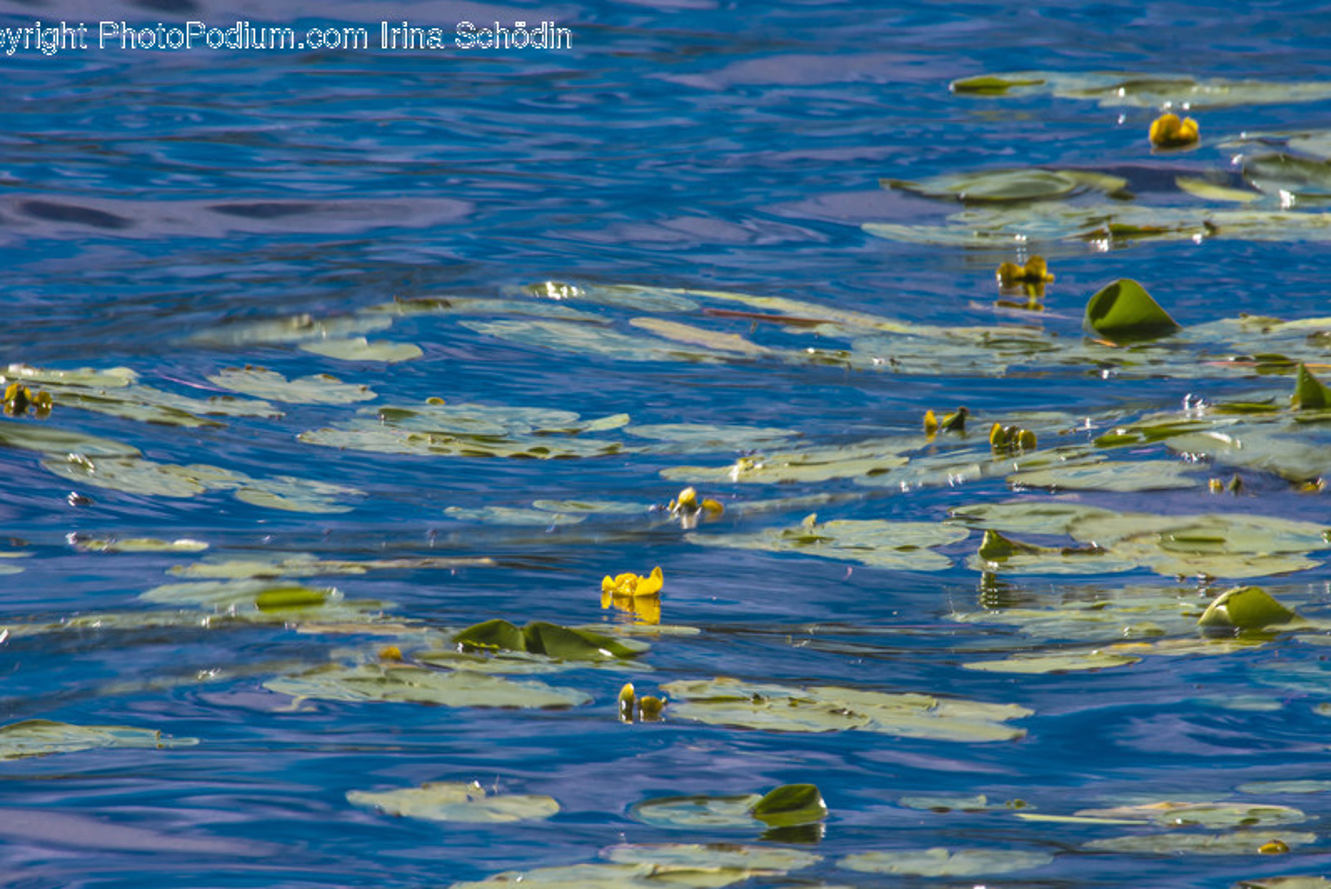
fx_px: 25043
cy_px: 498
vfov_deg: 2.0
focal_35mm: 677
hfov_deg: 3.0
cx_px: 696
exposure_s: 1/30
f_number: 40
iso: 100
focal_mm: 600
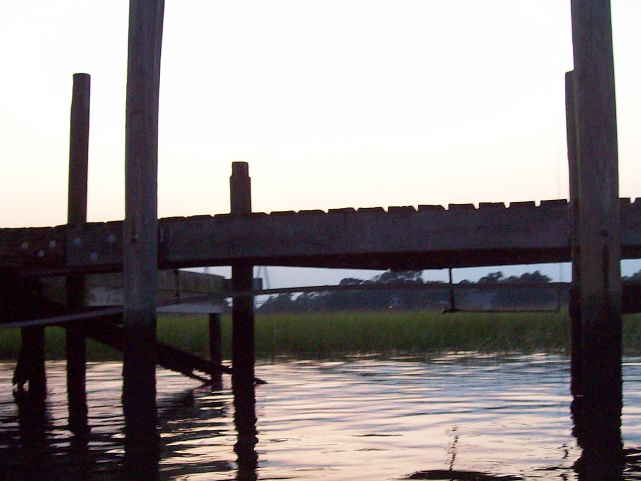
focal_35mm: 59
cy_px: 291
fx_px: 1093
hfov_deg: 32.7
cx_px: 297
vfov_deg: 24.8
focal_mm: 6
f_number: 2.7
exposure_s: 1/22
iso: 160
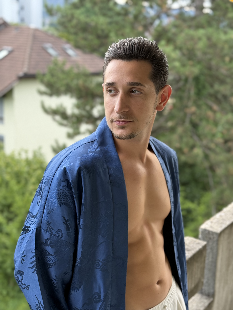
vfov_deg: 39.7
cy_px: 155
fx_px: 431
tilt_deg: -14.2
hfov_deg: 30.3
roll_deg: -2.3
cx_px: 116
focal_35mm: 48
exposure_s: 1/259
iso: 64
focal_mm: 6.76
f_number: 1.78
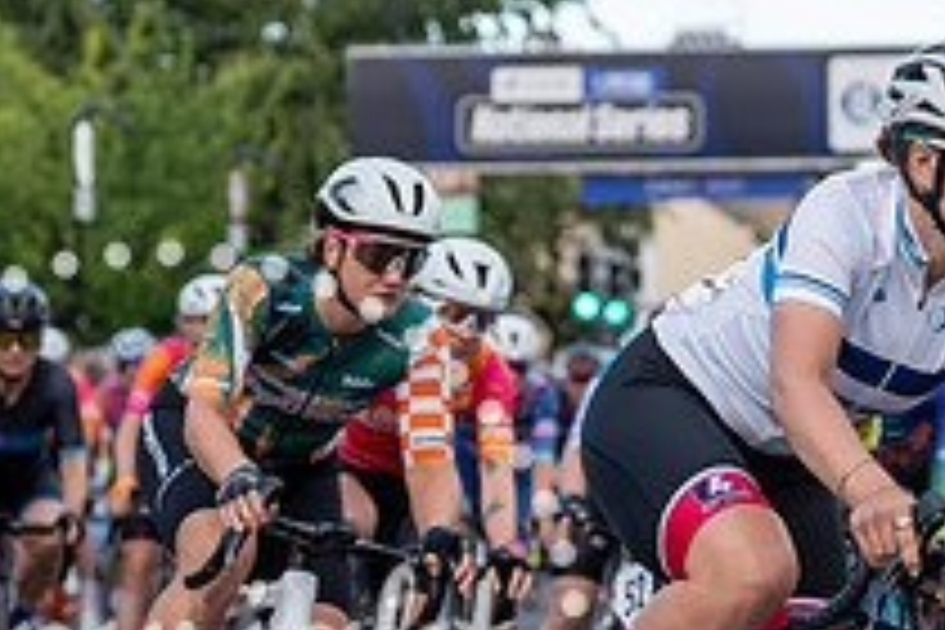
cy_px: 434
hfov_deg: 10.6
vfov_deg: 7.1
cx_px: 868
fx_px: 5066
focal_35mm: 193
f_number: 3.2
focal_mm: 70
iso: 320
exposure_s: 1/1000
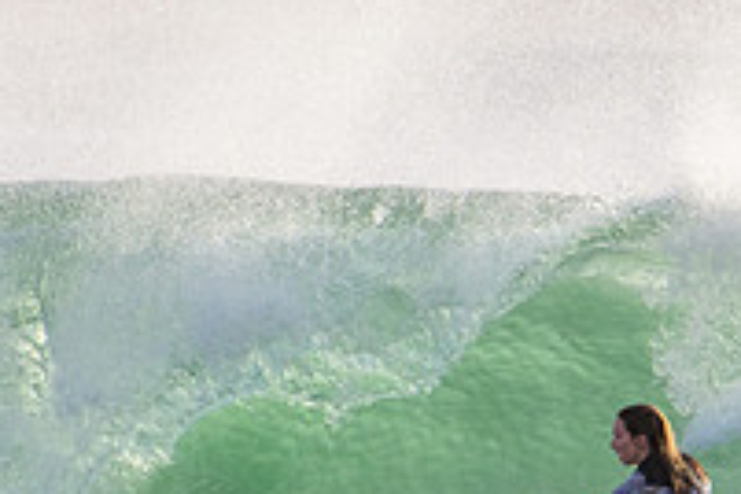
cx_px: 678
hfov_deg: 1.0
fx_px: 44580
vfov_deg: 0.6
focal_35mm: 2166
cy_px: 547
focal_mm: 500
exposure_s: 1/2000
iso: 450
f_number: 5.6
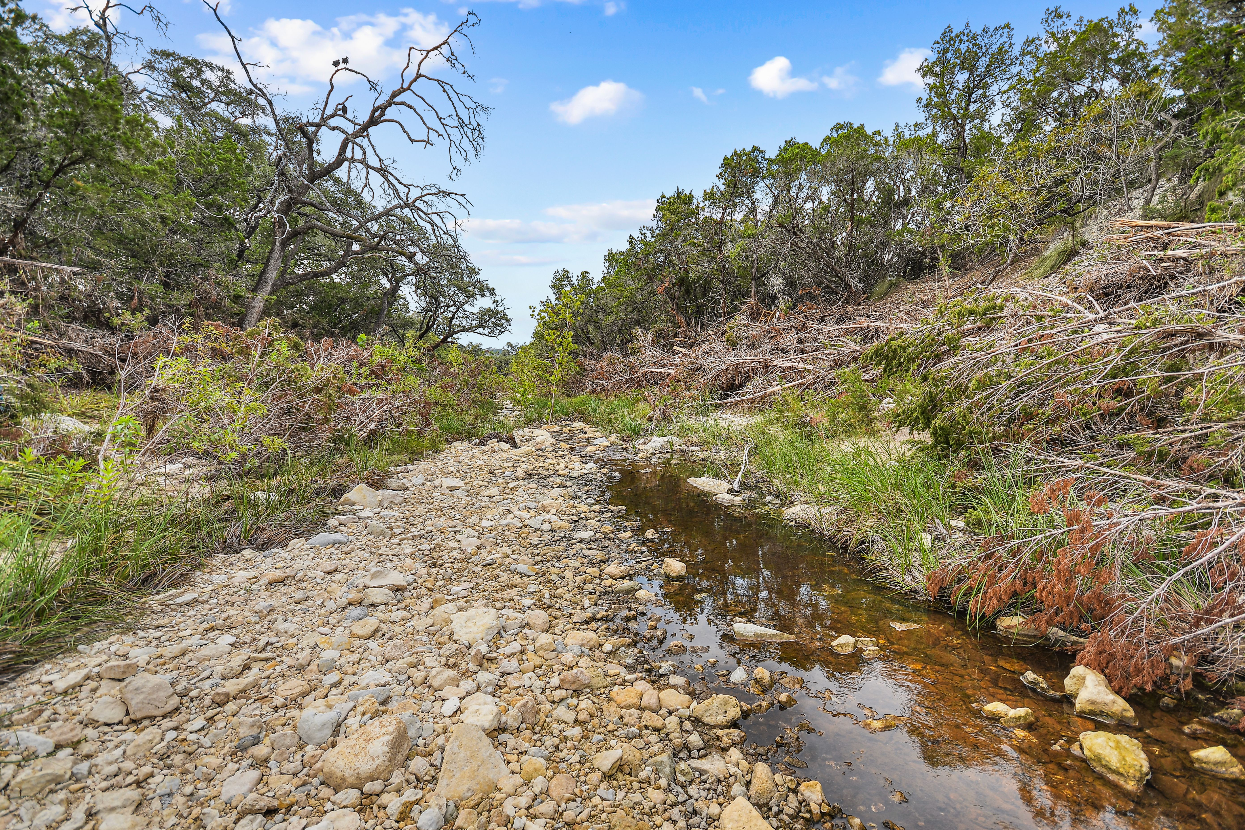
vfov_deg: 72.1
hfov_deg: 95.0
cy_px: 415
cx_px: 622
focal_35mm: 16
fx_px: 571
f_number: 5.6
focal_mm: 11
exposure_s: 1/20
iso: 125
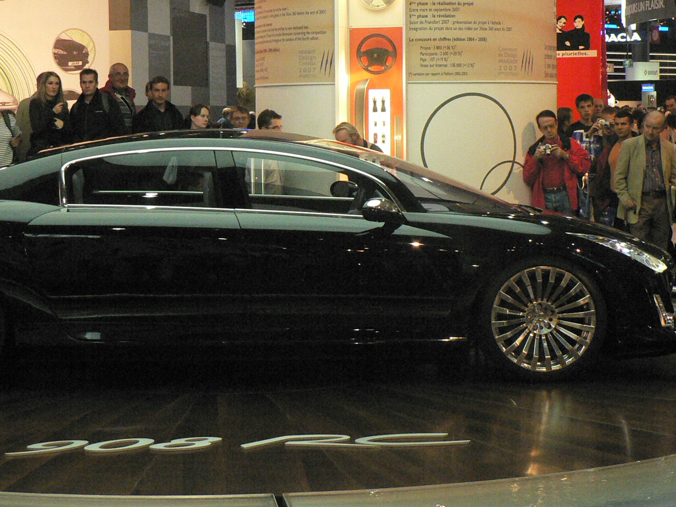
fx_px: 1582
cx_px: 255
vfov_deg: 18.1
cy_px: 148
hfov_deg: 24.1
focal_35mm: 81
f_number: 3.6
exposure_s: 1/100
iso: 400
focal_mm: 8.9
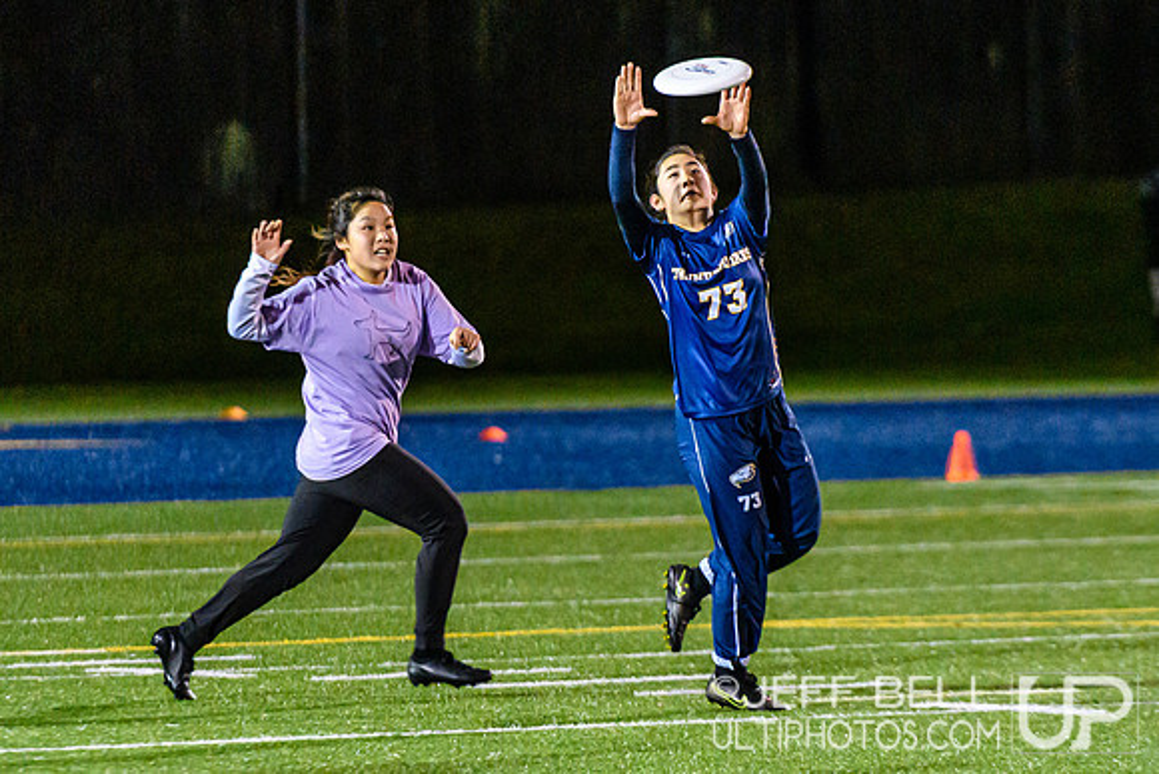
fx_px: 13920
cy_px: 385
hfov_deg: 4.8
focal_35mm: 432
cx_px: 721
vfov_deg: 3.2
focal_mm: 200
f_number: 3.2
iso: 4000
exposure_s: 1/800
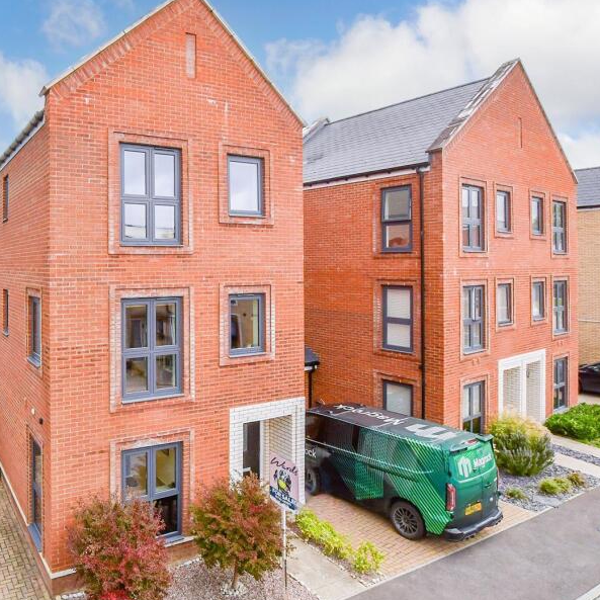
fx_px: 431
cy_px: 294
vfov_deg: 69.6
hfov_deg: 63.9
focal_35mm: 22
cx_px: 124
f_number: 8
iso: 400
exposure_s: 1/500
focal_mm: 10
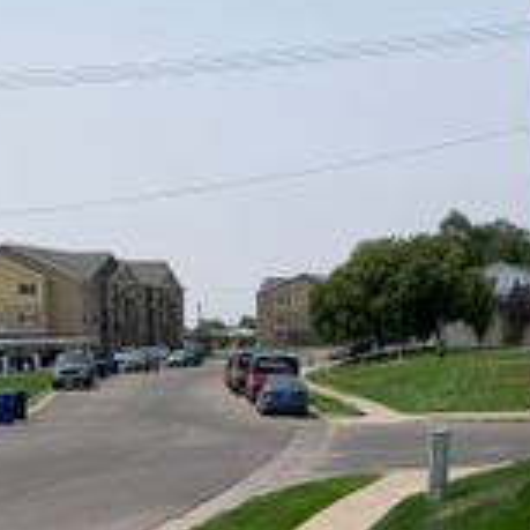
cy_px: 672
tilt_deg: -13.8
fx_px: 1247
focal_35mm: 72
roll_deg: -0.5
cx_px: 236
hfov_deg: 24.0
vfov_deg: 21.8
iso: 25
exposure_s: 1/3788
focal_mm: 4.25
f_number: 1.8
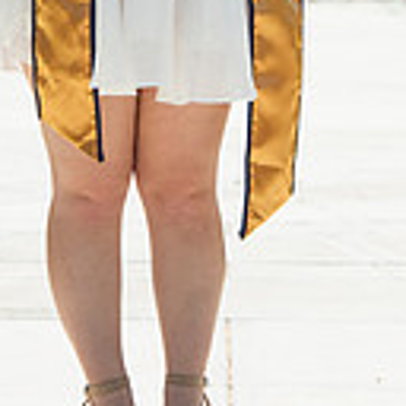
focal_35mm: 314
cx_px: 184
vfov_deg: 5.5
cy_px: -146
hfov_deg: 5.6
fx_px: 4167
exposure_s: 1/2000
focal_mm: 105
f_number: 5.6
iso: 500
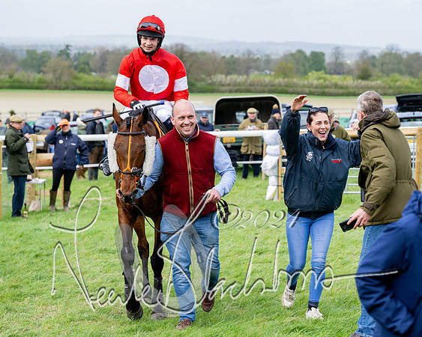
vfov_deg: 14.8
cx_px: 217
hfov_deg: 18.4
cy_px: 169
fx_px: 1300
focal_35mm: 104
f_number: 4
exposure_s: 1/1600
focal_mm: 77
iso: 400
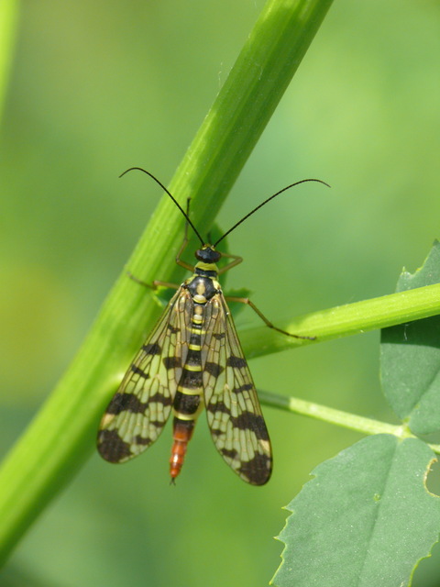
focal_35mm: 167
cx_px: 220
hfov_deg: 8.9
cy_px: 294
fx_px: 2830
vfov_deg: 11.8
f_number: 5.6
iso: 200
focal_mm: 35.3
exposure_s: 1/400
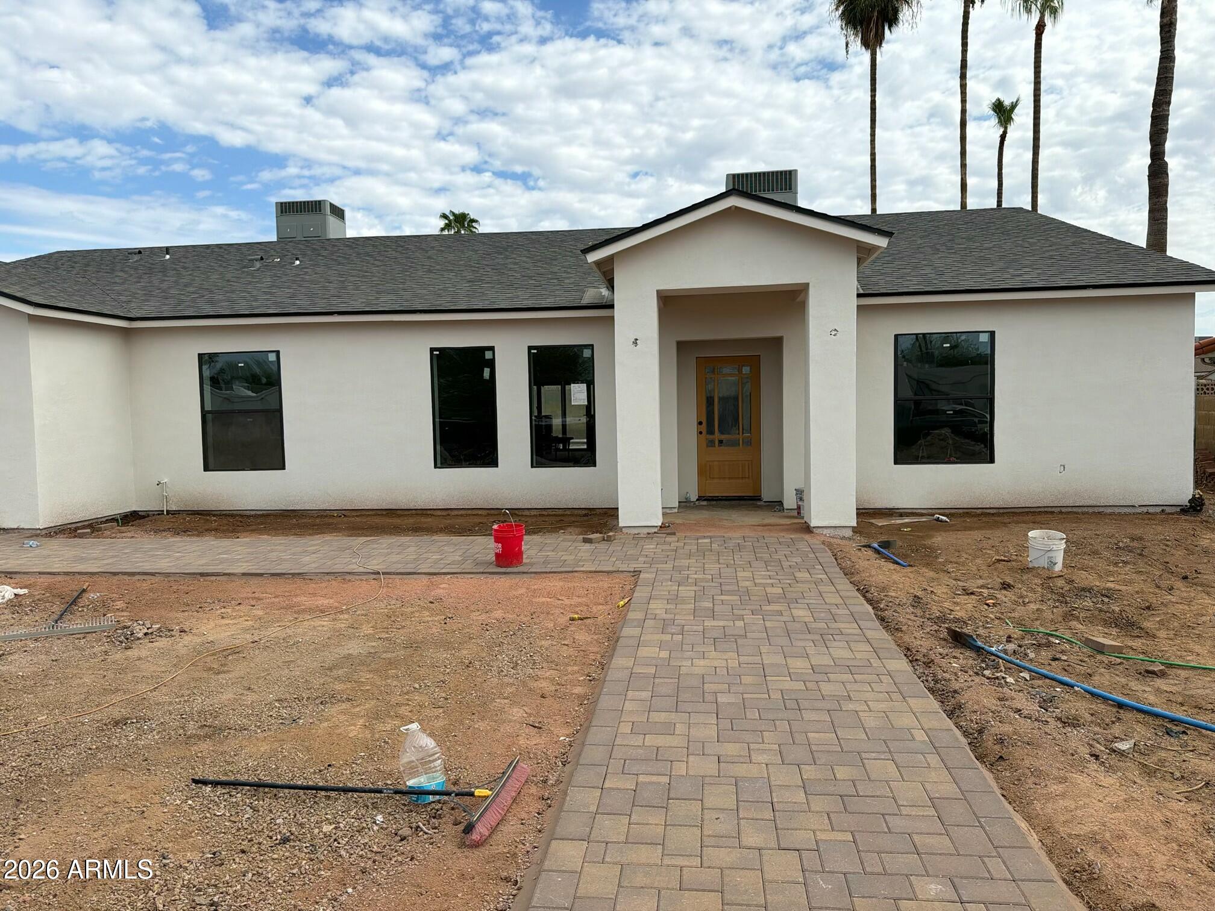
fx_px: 842
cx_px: 608
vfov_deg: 56.8
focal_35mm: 24
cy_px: 456
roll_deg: +1.5
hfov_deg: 71.6
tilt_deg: -3.6
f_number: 1.78
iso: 80
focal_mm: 6.76
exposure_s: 1/4975
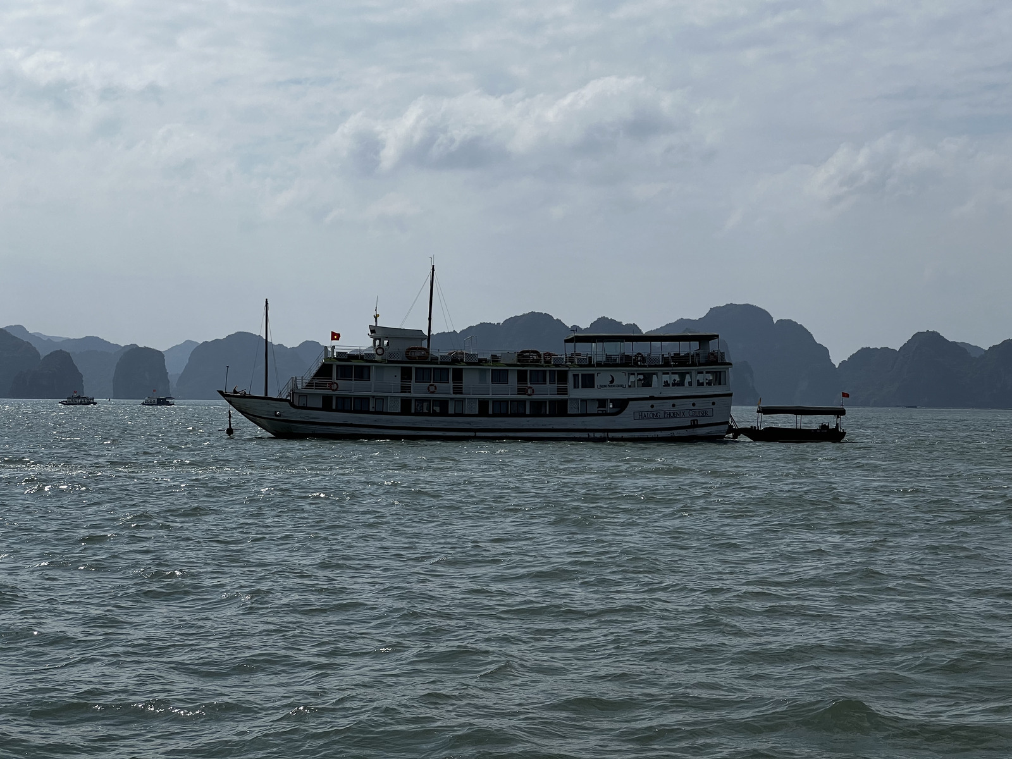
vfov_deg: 19.1
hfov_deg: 25.3
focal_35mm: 77
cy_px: 380
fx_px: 2251
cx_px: 506
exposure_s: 1/2660
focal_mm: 9
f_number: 2.8
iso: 32
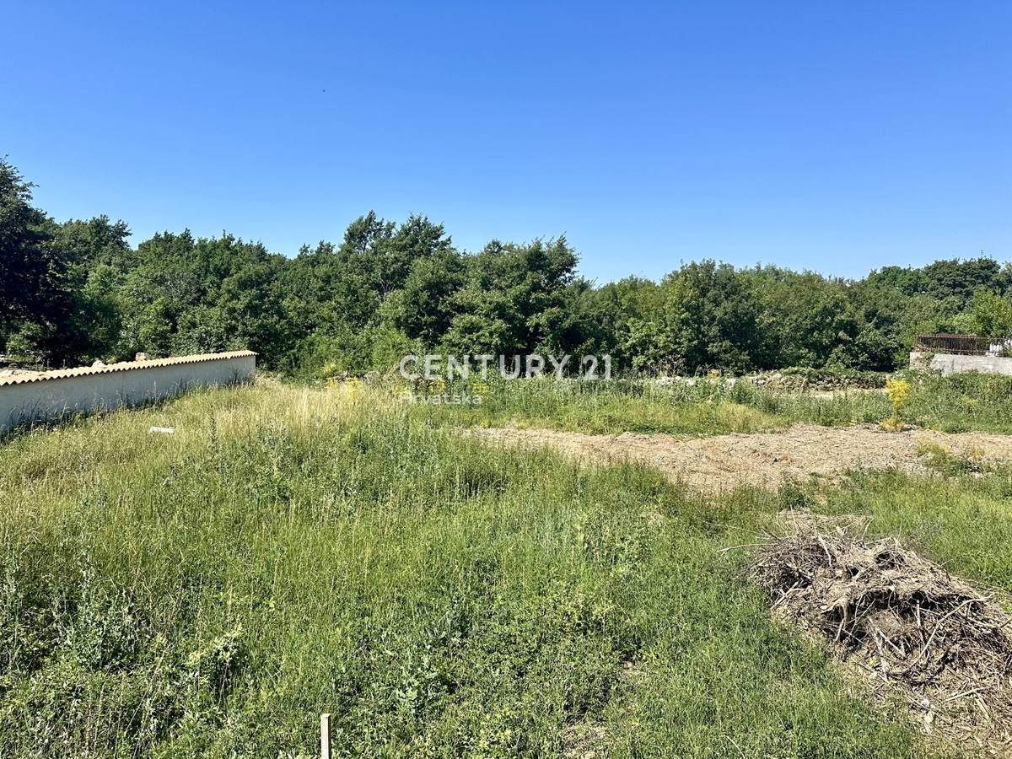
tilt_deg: -3.9
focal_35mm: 24
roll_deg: -1.8
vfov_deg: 56.8
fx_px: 702
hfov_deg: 71.6
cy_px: 380
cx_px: 506
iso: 80
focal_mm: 6.86
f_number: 1.78
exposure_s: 1/4016
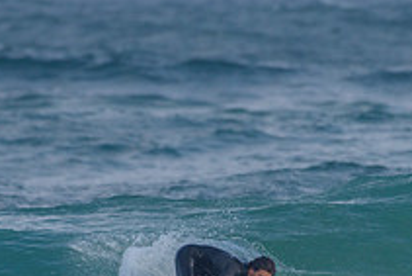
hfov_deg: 1.2
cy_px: 261
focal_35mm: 1683
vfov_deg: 0.8
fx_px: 19274
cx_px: 180
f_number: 5.6
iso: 400
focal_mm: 500
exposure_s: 1/2000
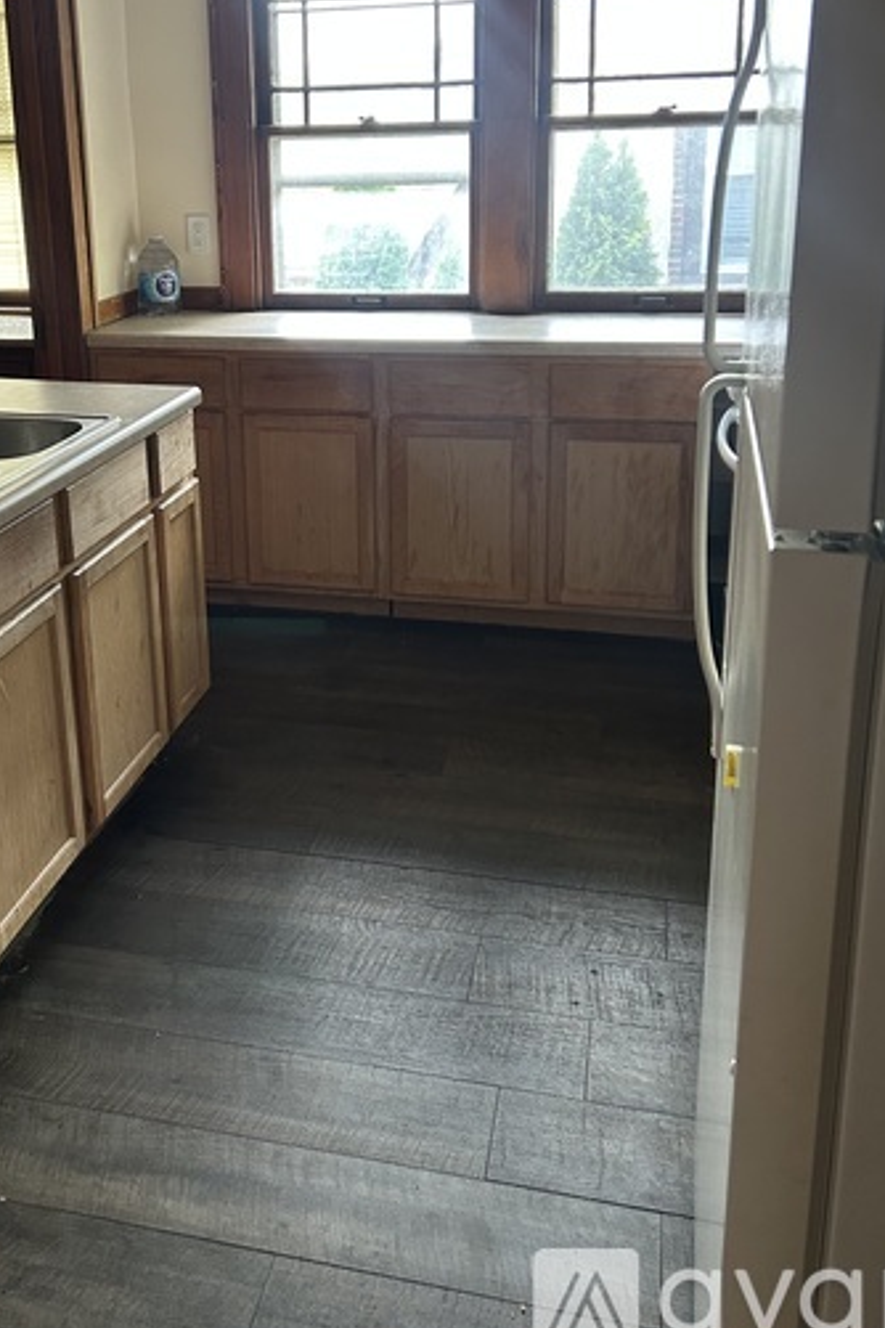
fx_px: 1327
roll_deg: +1.4
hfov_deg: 36.5
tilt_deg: -15.3
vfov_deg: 52.4
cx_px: 299
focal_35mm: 36
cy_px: 470
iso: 250
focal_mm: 5.7
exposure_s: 1/60
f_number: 1.5
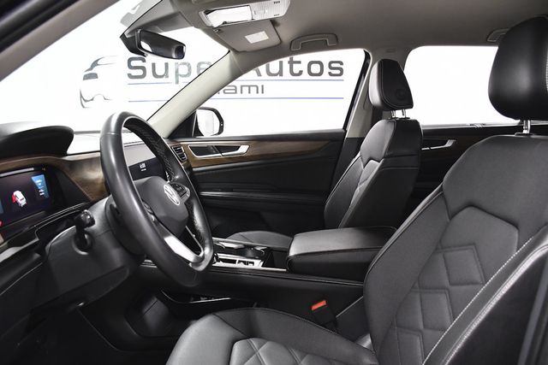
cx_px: 274
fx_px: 411
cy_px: 182
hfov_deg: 67.4
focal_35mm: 27
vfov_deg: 48.0
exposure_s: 1/100
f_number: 4.5
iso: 2500
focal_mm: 18
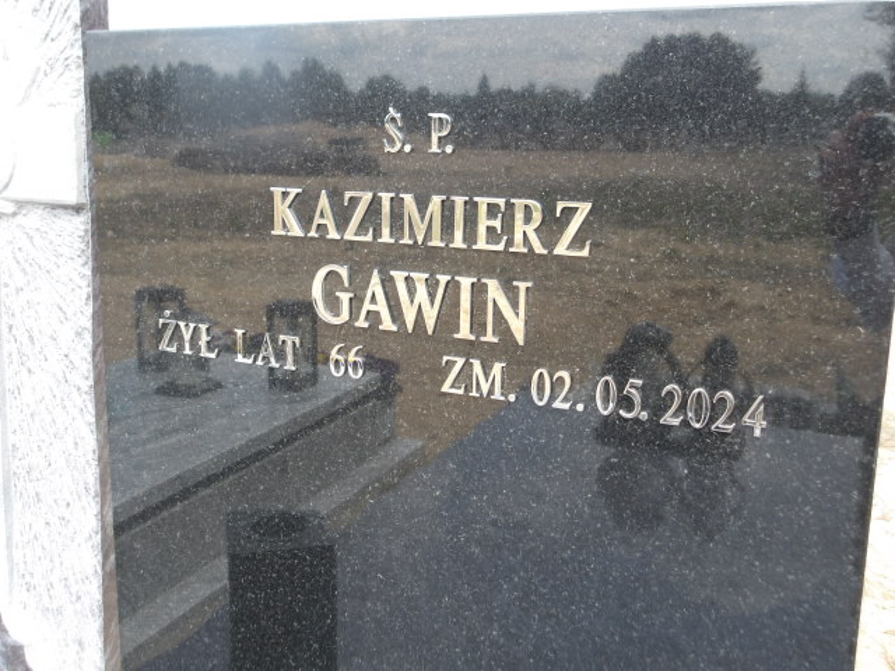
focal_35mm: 34
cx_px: 448
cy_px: 336
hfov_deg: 54.0
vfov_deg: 41.8
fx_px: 879
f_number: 3.3
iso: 100
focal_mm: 6.1
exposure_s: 1/169
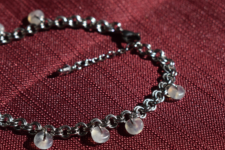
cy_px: 77
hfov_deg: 16.5
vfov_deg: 11.1
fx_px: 773
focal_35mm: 124
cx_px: 87
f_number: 8
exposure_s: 1/250
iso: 100
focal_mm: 55
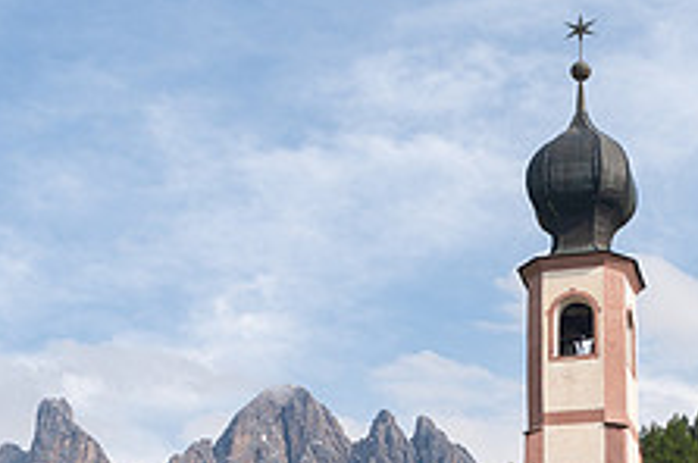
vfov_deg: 14.7
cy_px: 463
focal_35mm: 91
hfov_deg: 21.9
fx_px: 1762
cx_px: 620
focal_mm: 35
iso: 220
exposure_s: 1/400
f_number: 8
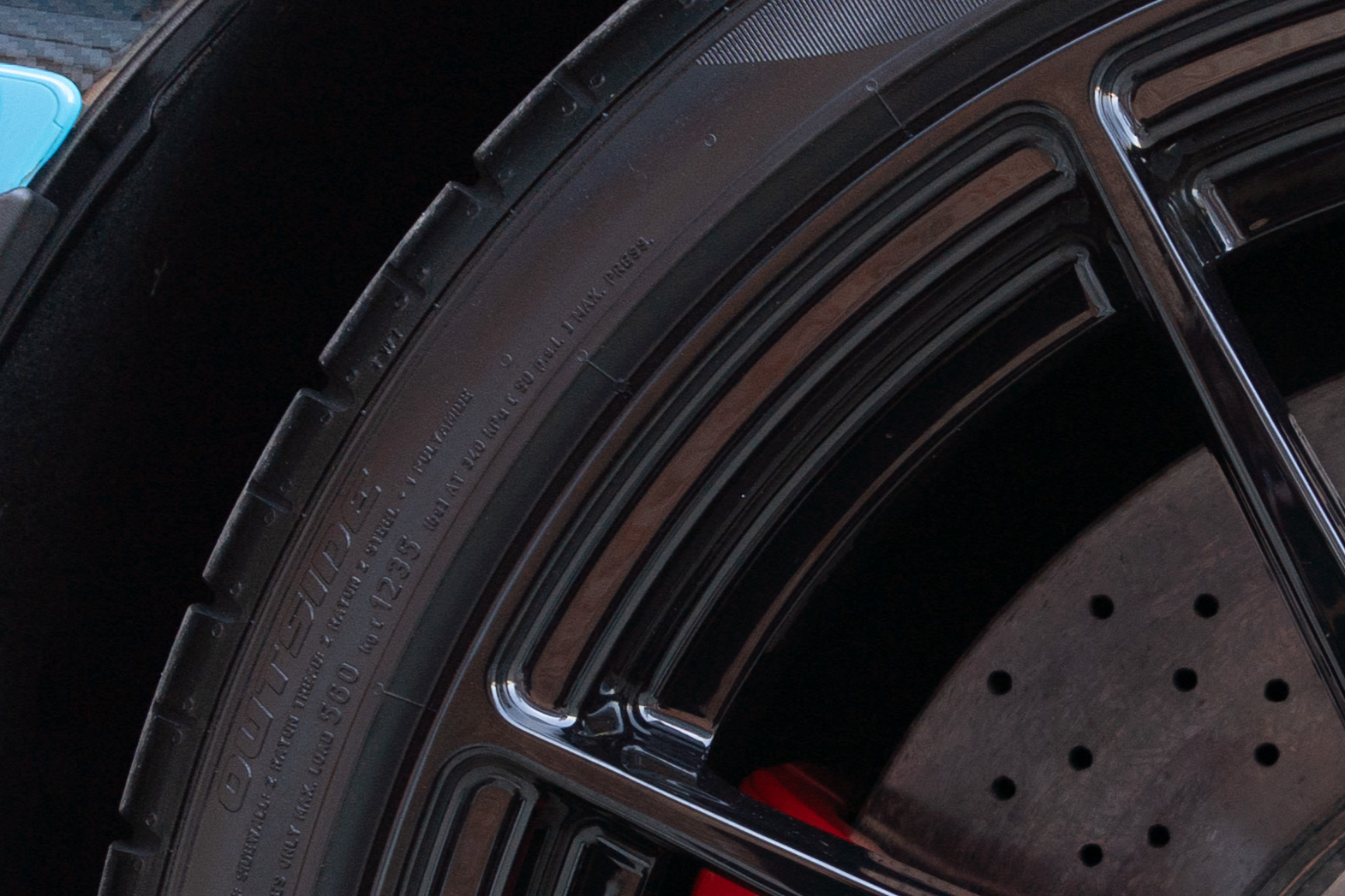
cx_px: 1450
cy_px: 1192
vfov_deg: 12.4
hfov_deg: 18.4
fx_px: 3998
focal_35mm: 107
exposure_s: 1/250
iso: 50
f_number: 2.8
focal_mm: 28
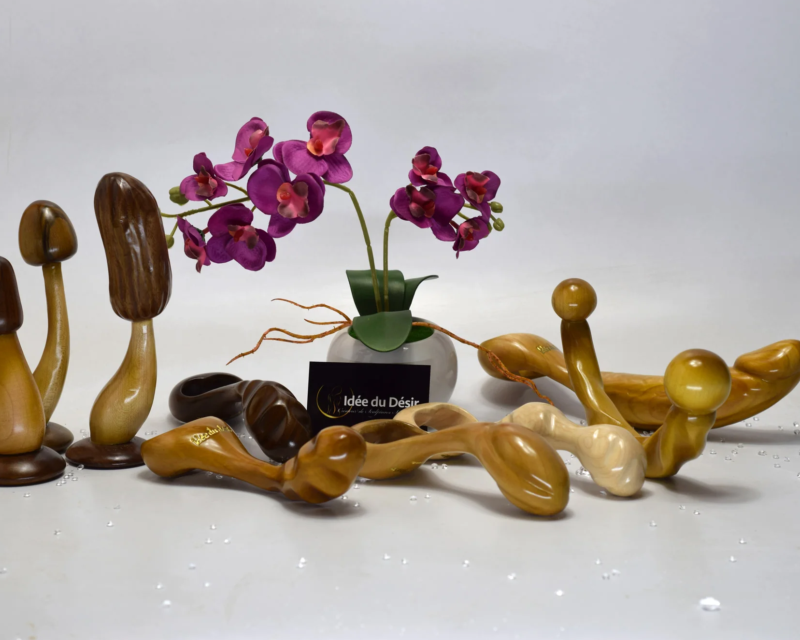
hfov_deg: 22.5
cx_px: 371
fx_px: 2013
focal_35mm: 85
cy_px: 319
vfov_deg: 18.1
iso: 100
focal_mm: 50
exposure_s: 1/40
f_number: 5.6
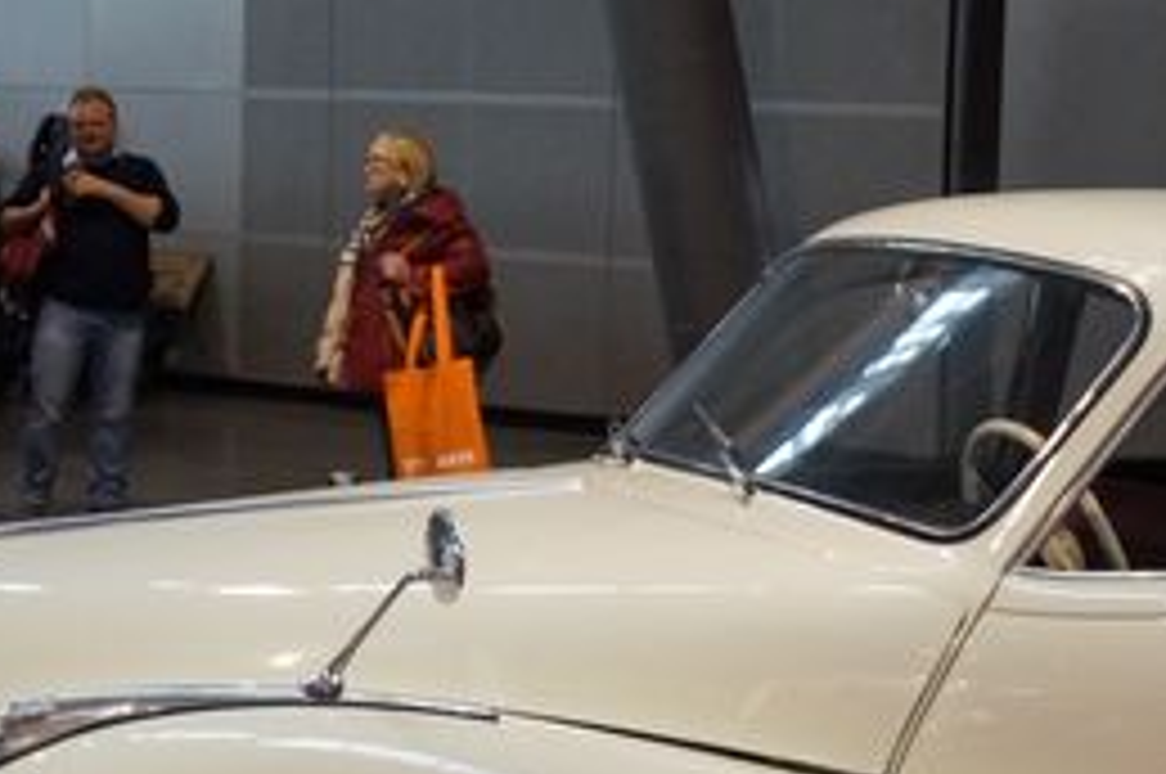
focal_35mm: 102
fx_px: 3299
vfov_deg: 13.4
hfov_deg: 19.4
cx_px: 1193
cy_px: 544
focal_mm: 22
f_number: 4
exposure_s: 1/160
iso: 2000
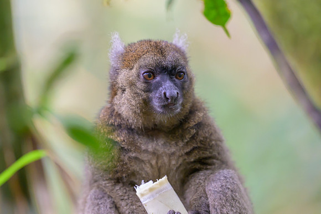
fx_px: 4152
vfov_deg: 2.9
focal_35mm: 466
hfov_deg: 4.4
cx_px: 134
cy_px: 89
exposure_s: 1/250
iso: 5000
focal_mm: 400
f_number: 2.8
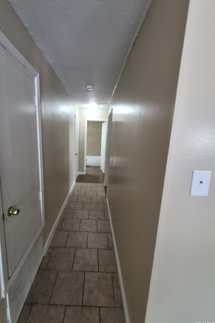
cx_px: 93
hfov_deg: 80.8
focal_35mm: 14
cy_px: 158
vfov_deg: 104.2
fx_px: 125
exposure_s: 1/60
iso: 400
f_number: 2.2
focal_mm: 1.74
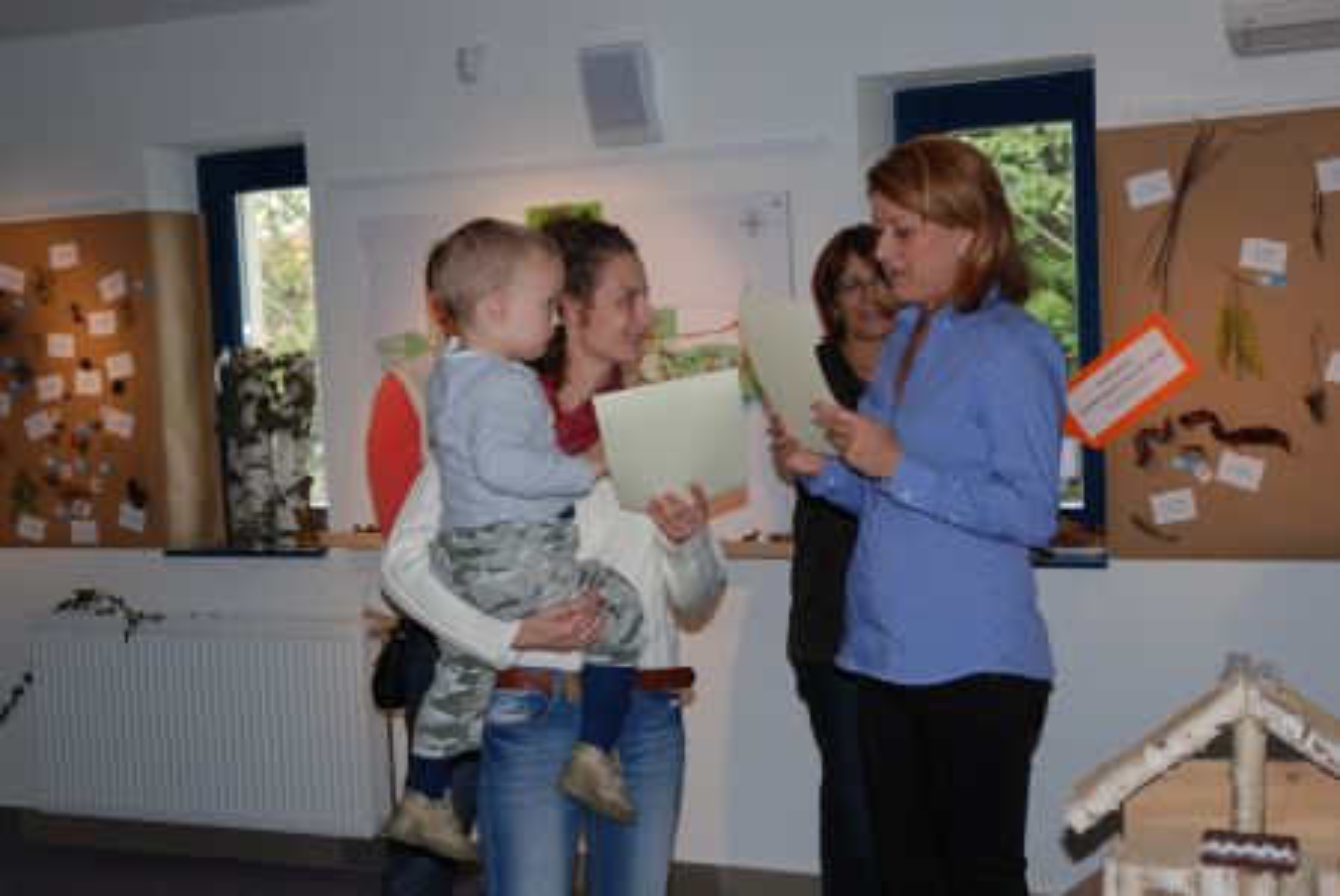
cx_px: 670
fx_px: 2124
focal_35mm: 57
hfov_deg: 35.0
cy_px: 448
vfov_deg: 23.8
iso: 160
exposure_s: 1/60
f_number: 4.2
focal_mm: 38
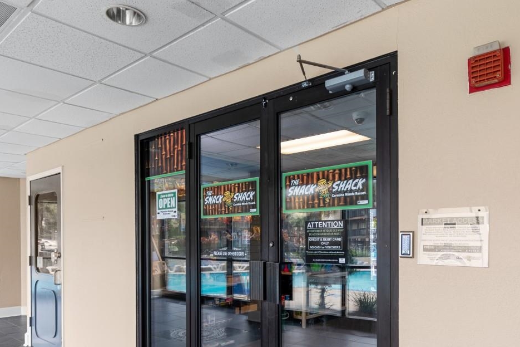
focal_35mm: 26
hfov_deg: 69.4
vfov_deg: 48.5
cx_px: 271
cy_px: 238
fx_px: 375
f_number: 4.5
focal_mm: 10
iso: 100
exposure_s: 1/5
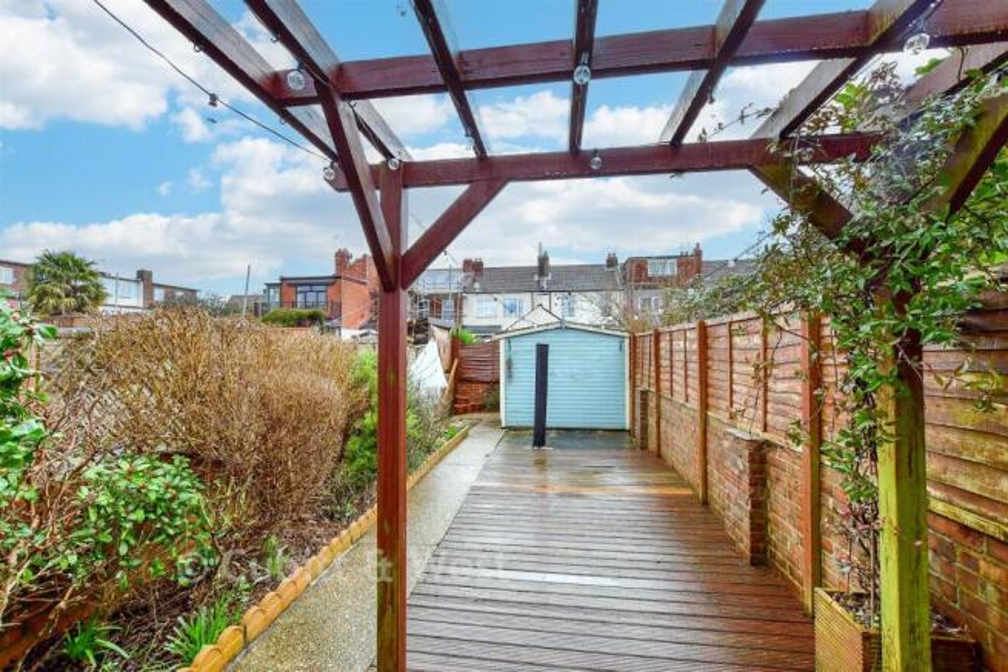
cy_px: 336
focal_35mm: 15
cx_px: 504
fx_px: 420
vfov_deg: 77.4
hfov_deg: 100.4
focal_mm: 10
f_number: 7.1
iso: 500
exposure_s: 1/100
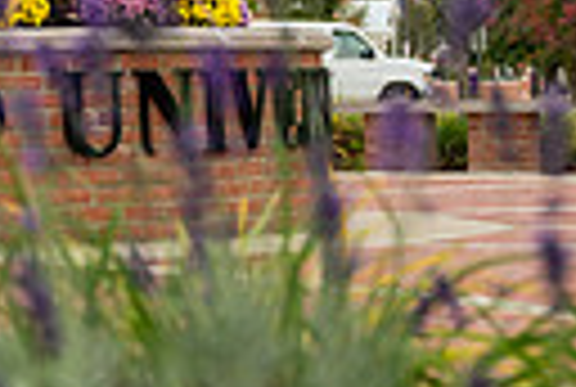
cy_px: -119
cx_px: -234
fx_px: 2903
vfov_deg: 7.5
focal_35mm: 181
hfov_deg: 11.0
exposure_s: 1/320
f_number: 3.2
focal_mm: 40
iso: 160
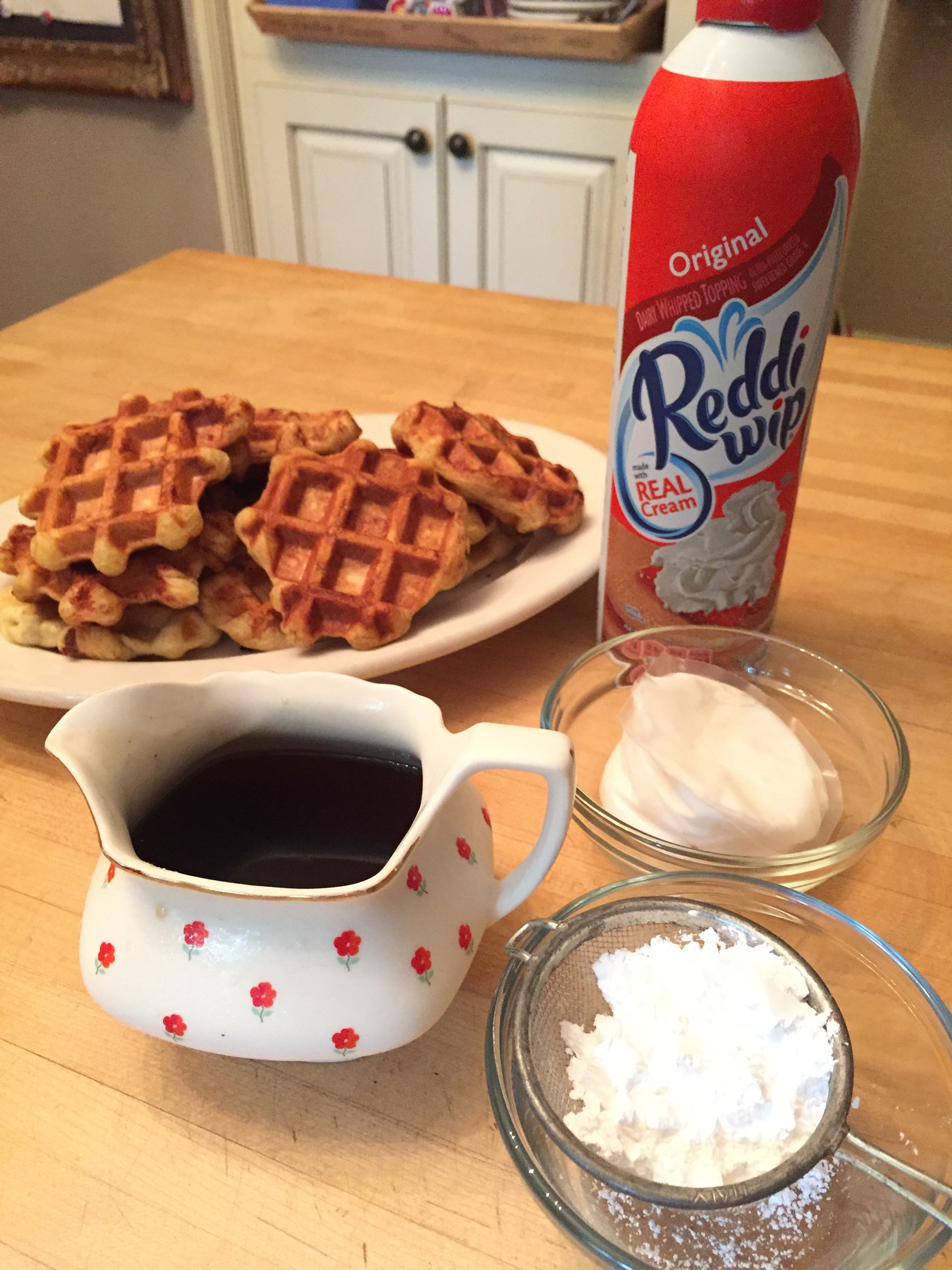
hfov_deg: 48.2
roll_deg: -0.4
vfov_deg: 61.7
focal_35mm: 29
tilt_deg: -35.7
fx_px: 1063
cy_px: 635
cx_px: 476
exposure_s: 1/30
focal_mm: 4.15
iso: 250
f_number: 2.2
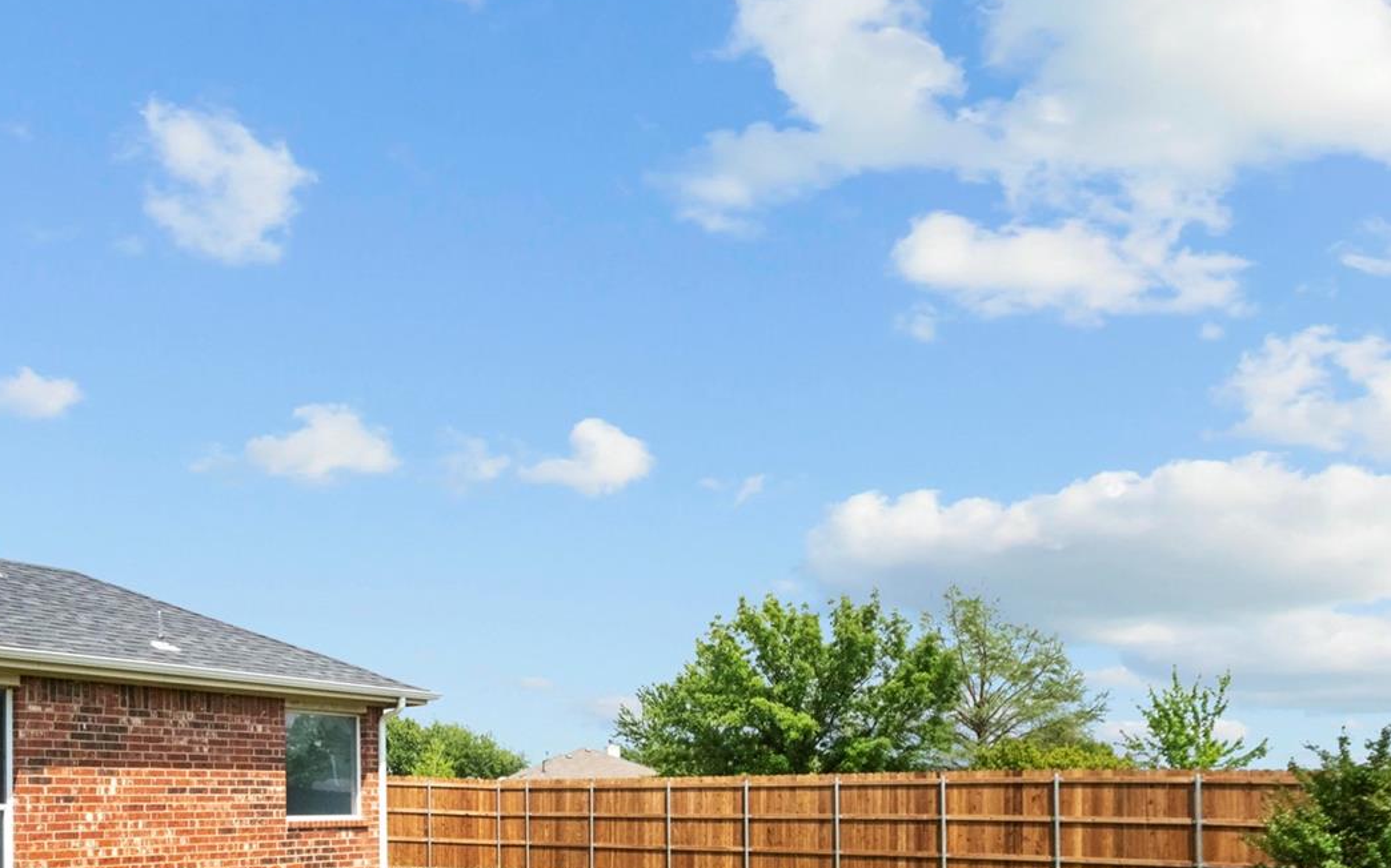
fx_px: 1061
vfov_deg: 40.2
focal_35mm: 28
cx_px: 372
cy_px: 827
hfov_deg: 63.1
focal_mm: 9
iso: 500
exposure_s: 1/3500
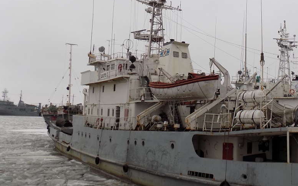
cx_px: 231
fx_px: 317
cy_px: 96
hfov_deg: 48.0
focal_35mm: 39
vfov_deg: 32.8
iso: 80
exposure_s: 1/160
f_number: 3.1
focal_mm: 4
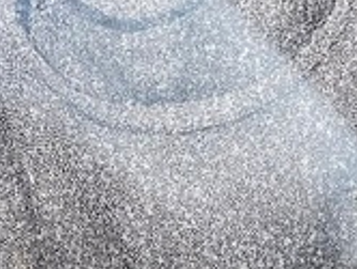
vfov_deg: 10.4
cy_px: 620
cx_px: 230
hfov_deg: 15.7
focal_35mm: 125
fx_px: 1291
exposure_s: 1/121
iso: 50
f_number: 1.8
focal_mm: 4.25
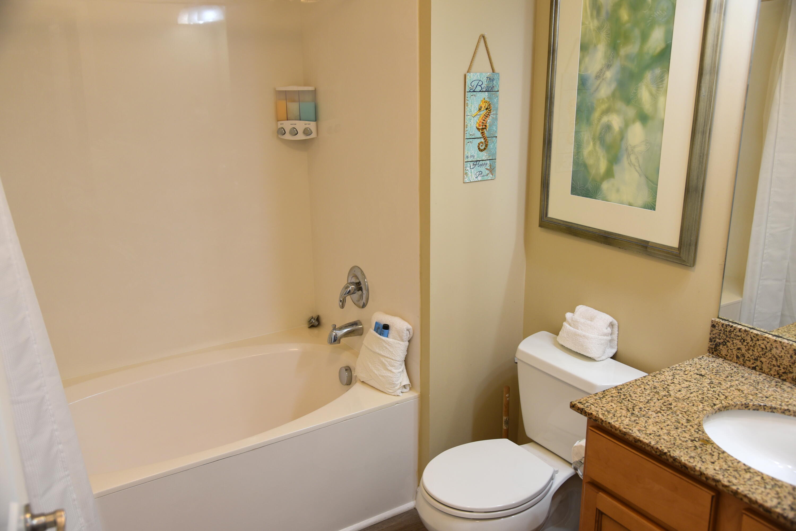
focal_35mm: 31
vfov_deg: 42.4
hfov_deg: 60.3
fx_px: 686
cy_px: 266
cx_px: 398
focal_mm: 31
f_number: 4.5
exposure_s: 1/80
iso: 400
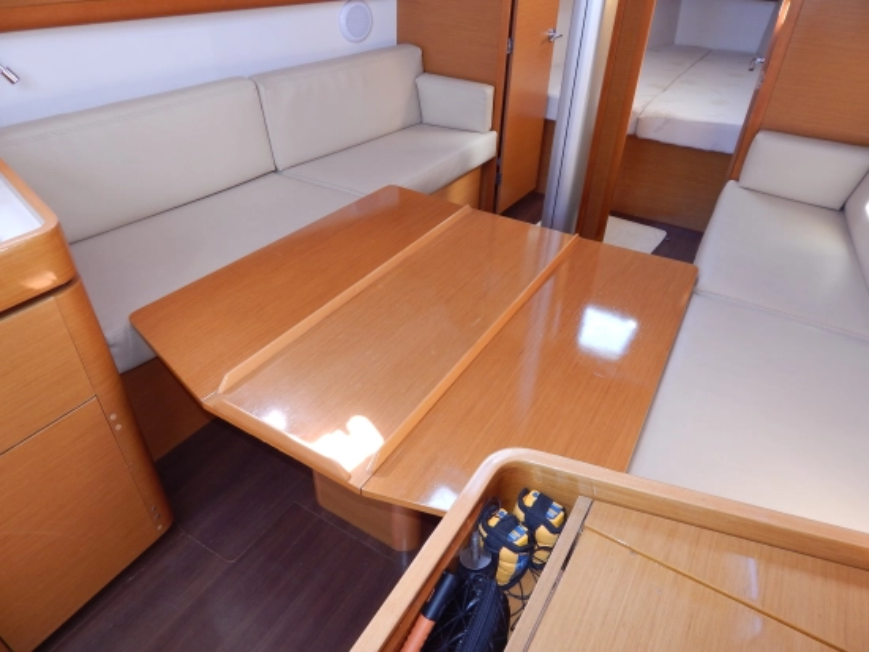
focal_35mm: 23
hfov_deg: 73.9
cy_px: 326
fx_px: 578
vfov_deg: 58.9
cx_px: 434
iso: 125
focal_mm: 4
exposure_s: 1/30
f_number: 3
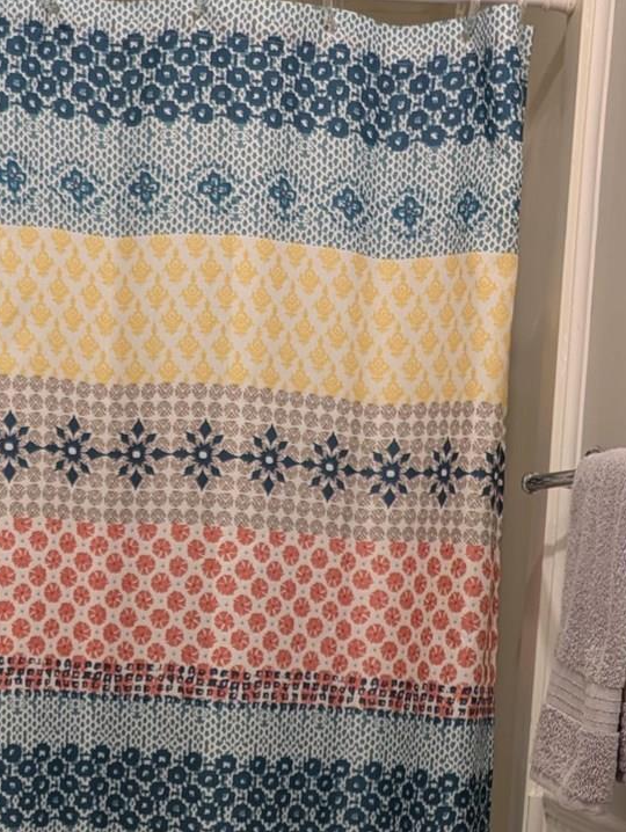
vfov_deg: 23.8
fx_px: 1853
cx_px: 117
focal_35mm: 77
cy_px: 907
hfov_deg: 19.0
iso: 113
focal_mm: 6.9
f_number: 1.68
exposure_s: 1/24
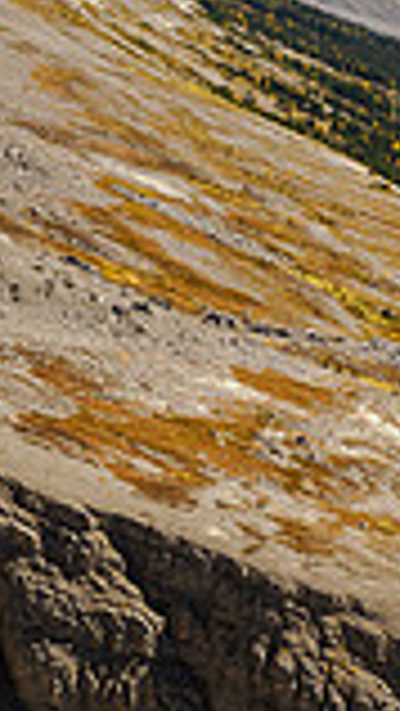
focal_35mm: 128
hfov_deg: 8.9
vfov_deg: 16.5
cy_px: 70
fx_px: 2411
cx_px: 813
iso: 200
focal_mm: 16
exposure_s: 1/125
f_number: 8
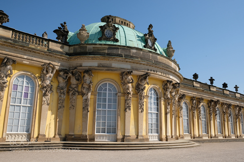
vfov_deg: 41.1
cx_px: 122
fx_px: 217
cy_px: 81
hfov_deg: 58.7
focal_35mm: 32
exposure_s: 1/450
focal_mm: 21.4
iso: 200
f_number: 9
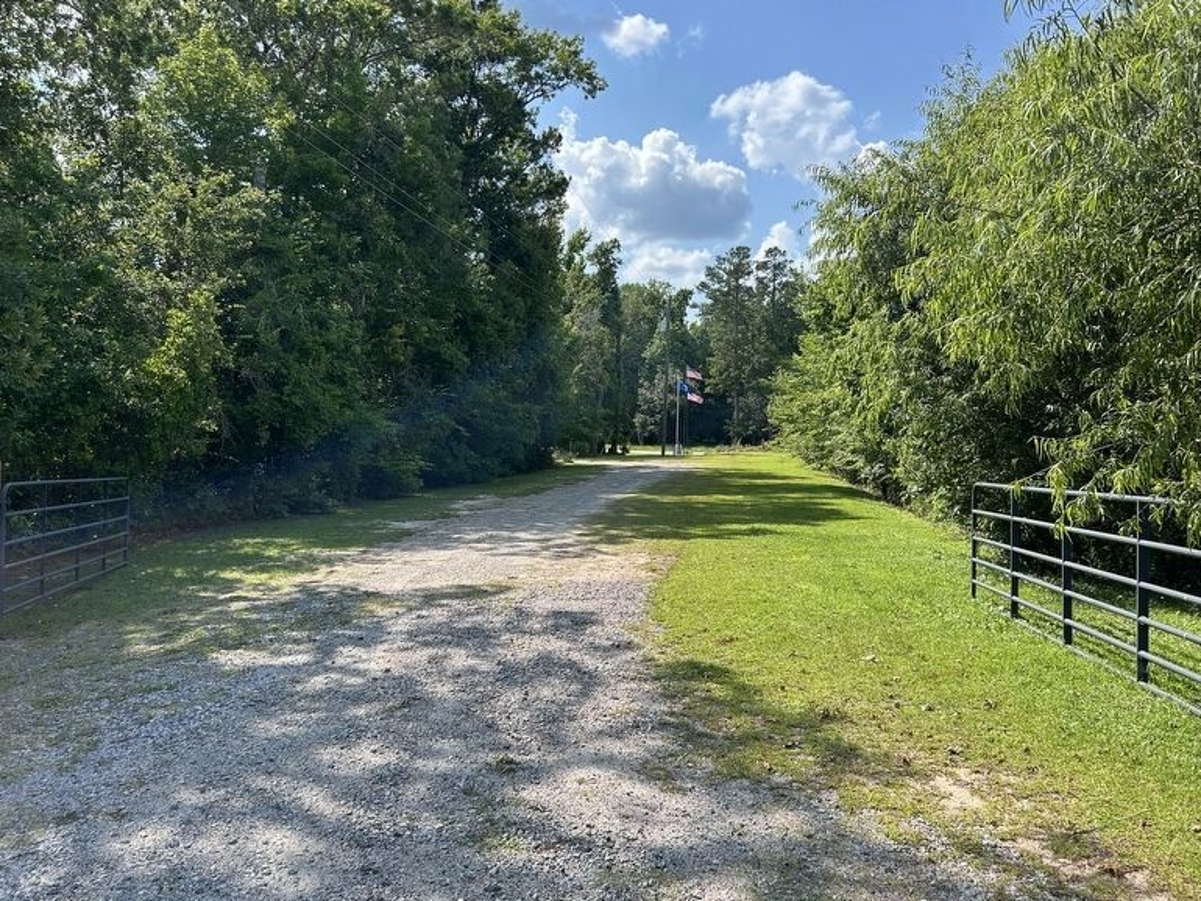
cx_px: 586
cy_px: 440
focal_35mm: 27
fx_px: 937
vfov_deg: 51.4
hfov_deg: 65.3
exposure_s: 1/2457
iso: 50
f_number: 1.5
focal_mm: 5.7
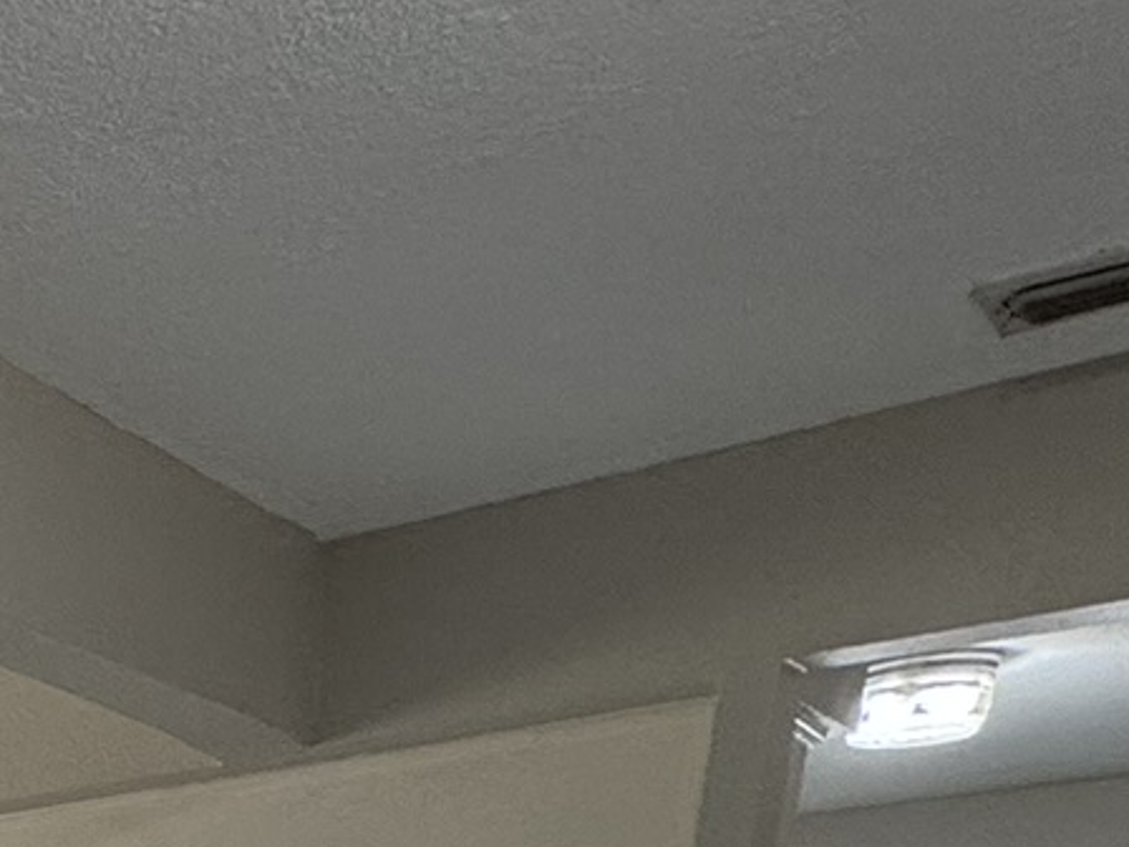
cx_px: -867
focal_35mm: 64
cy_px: 1770
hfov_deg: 21.2
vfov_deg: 16.4
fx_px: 2087
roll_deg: -0.9
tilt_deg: -13.8
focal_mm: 2.22
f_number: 2.2
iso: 160
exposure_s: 1/120
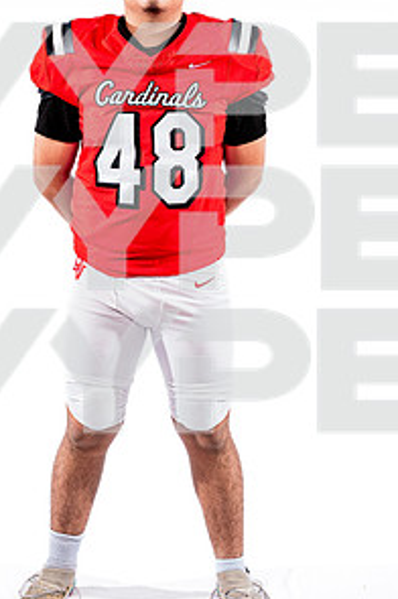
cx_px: 156
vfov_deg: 28.4
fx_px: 1180
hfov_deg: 19.1
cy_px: 229
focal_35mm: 71
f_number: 4
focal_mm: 46.5
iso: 250
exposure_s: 1/250
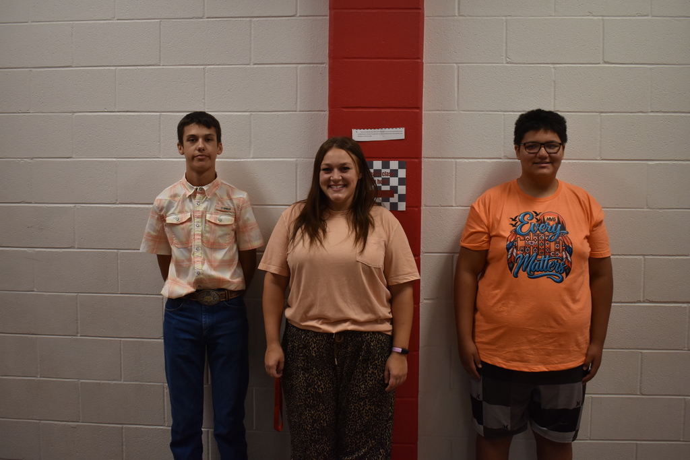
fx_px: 690
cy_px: 230
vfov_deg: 36.9
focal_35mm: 36
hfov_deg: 53.1
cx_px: 345
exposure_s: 1/125
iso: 900
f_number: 3.8
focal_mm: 24
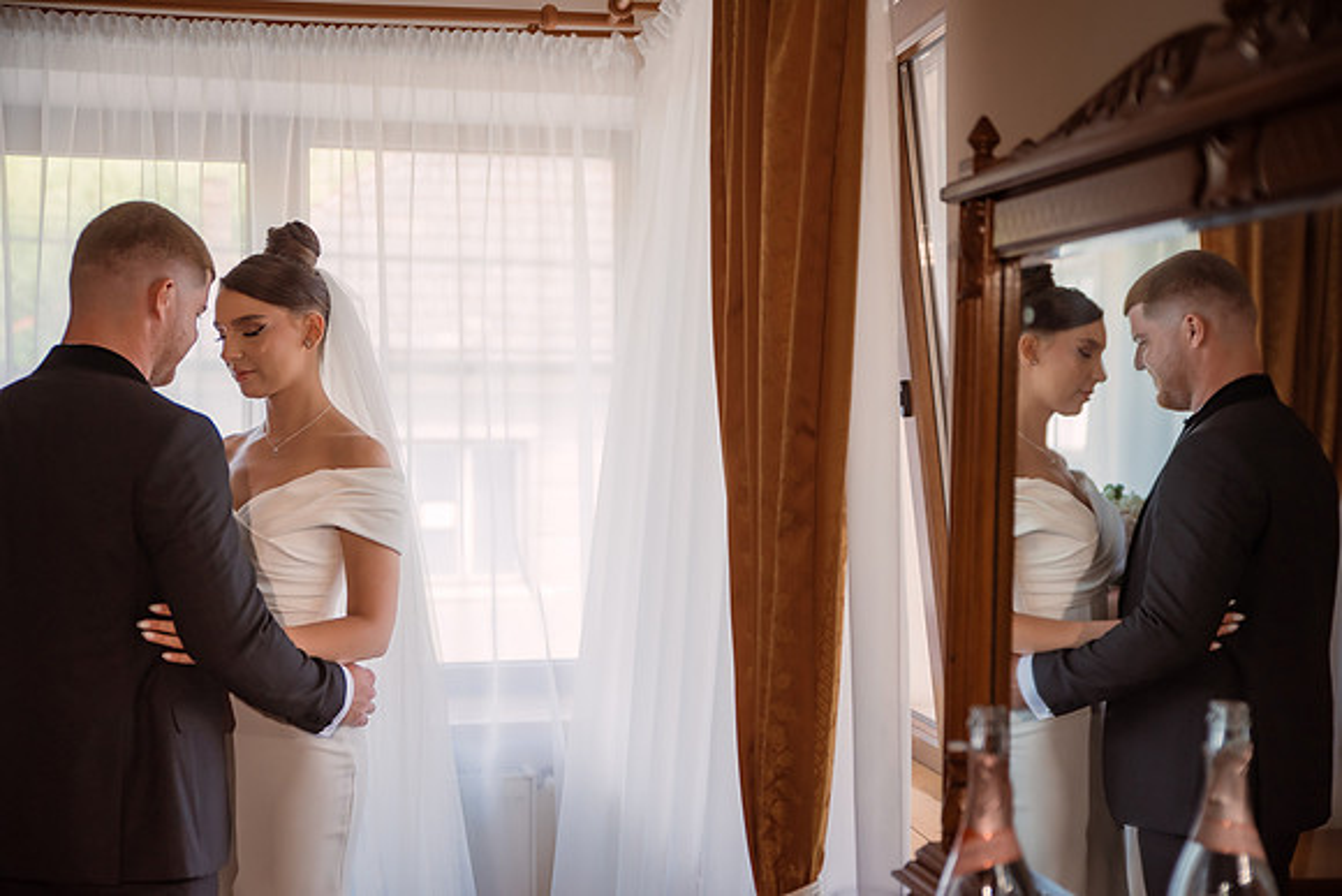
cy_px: 448
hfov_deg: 41.1
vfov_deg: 28.1
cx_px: 671
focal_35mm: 48
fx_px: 1790
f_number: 2.8
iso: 800
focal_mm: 48
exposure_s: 1/320
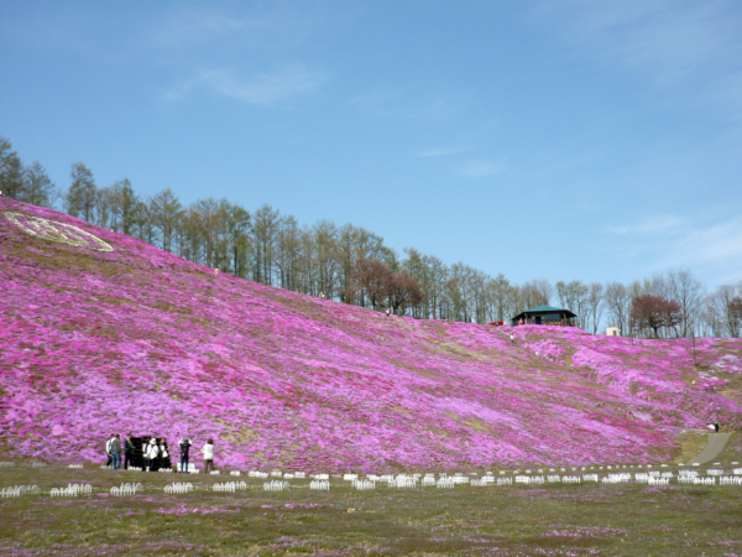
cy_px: 278
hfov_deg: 45.8
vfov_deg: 35.1
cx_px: 371
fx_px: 879
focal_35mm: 41
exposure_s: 1/125
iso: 100
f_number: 9
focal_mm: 6.8
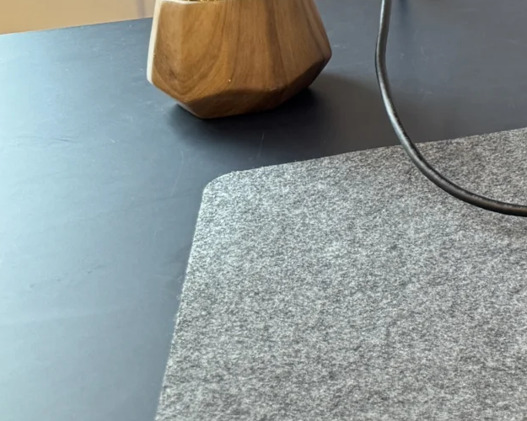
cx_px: 993
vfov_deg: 14.7
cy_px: -238
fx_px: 1497
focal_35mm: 96
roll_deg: +0.5
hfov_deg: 16.3
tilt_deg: -12.3
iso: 125
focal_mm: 6.76
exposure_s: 1/50
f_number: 1.78
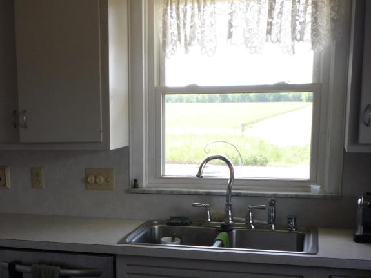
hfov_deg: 33.2
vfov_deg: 25.0
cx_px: 99
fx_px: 611
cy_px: 241
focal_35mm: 57
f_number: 3.3
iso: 100
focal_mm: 5.2
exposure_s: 1/50
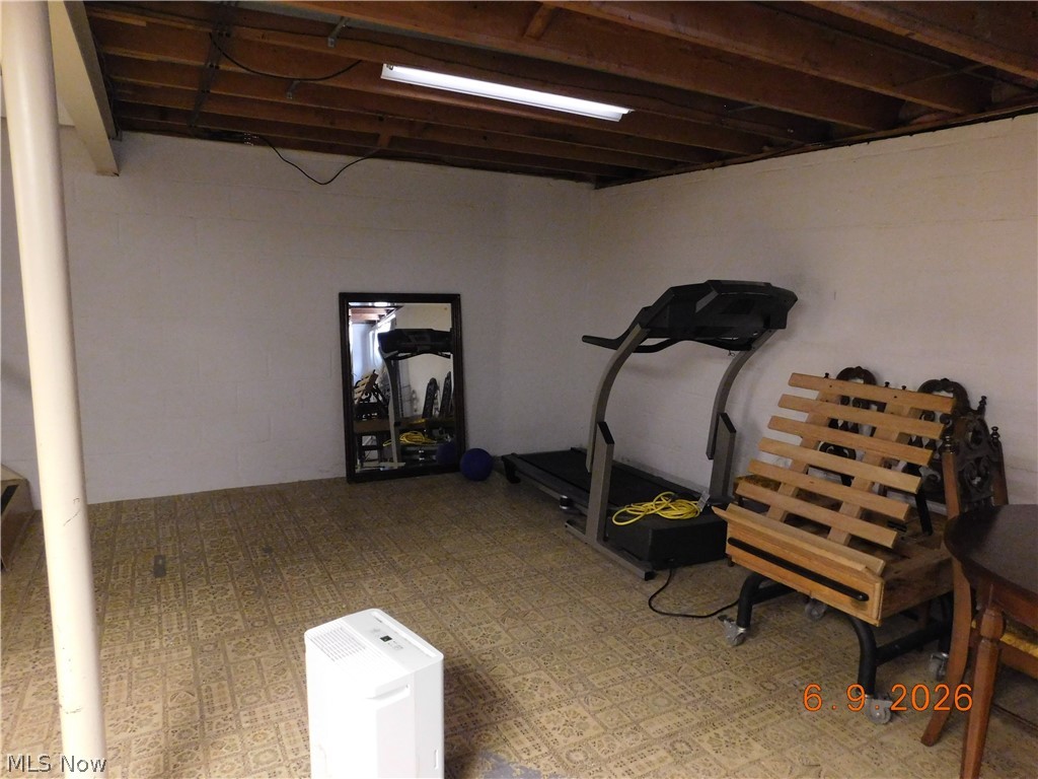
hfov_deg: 73.9
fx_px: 690
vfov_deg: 58.9
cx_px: 519
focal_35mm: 23
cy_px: 390
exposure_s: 1/13
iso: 800
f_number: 3
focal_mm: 4
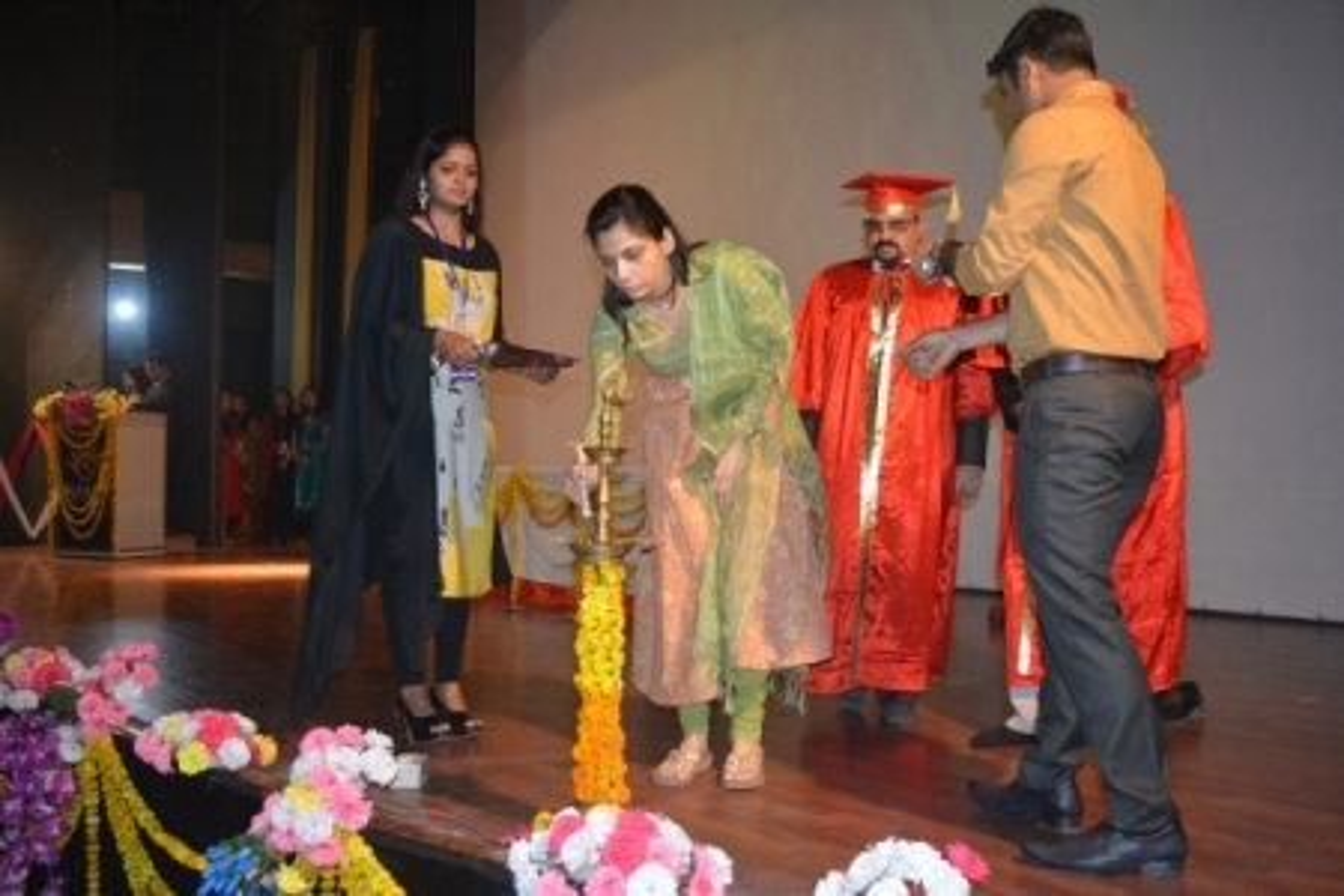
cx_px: 672
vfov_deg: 36.9
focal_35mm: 36
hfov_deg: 53.1
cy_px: 448
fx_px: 1344
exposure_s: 1/60
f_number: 4
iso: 1250
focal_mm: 24
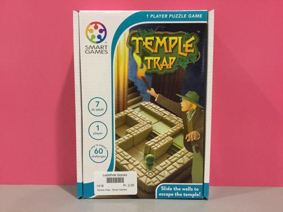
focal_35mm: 31
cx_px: 142
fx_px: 253
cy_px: 106
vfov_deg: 45.4
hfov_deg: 58.4
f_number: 2.4
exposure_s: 1/33
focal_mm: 3.3
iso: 200
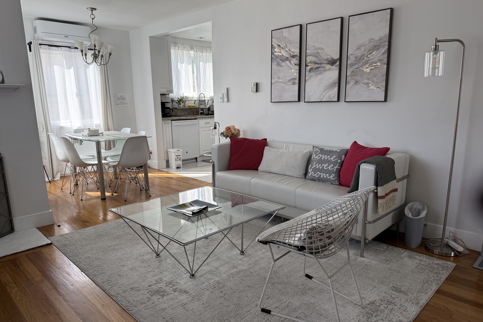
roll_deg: +1.1
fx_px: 335
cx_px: 242
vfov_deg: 51.3
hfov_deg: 71.5
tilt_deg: -10.5
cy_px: 172
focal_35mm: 25
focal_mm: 6.76
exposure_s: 1/291
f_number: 1.78
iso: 100
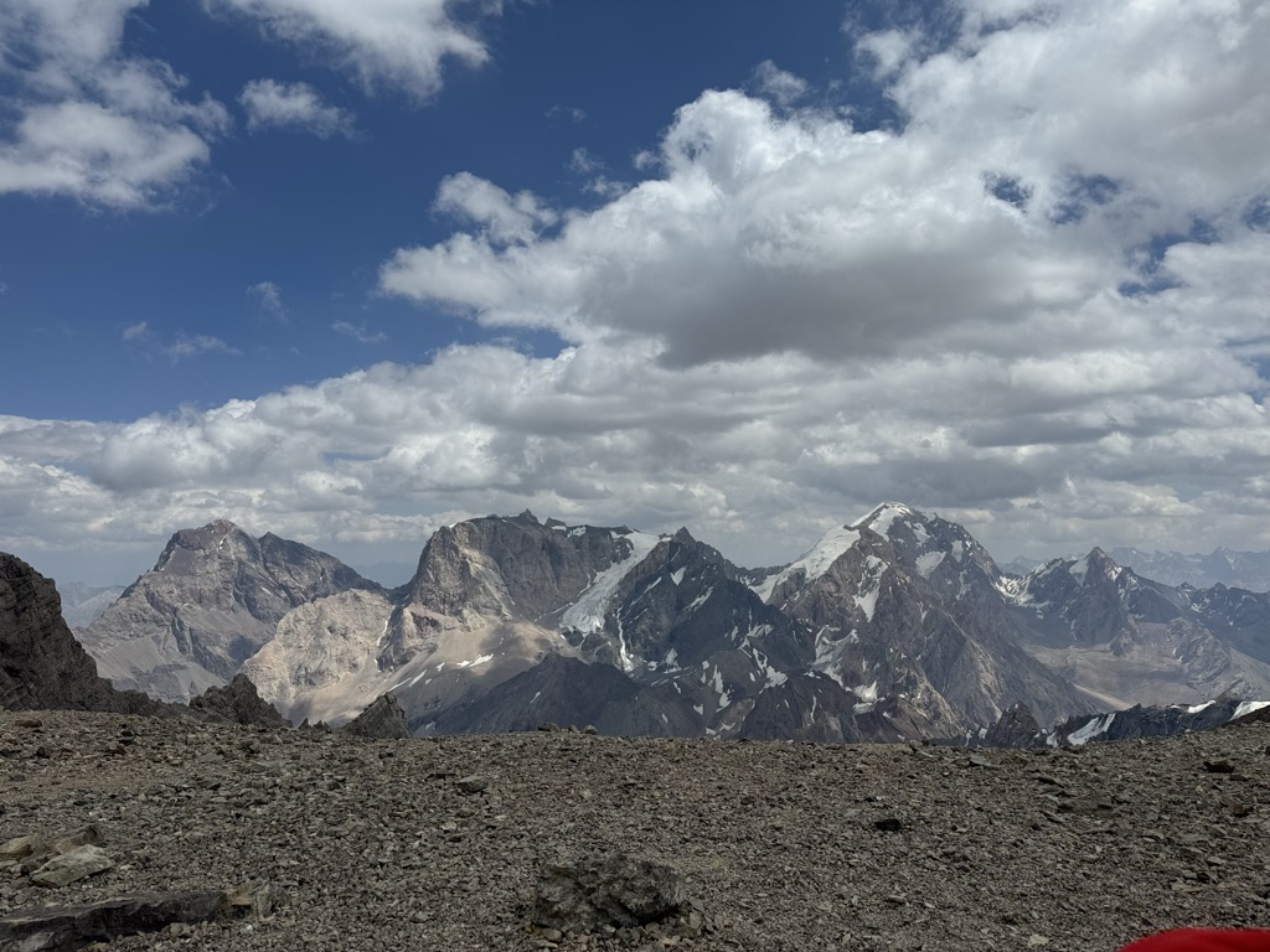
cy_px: 476
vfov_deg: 56.8
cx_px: 635
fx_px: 881
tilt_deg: +3.4
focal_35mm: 24
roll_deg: +0.4
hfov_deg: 71.6
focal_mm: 6.76
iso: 80
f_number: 1.78
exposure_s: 1/12346
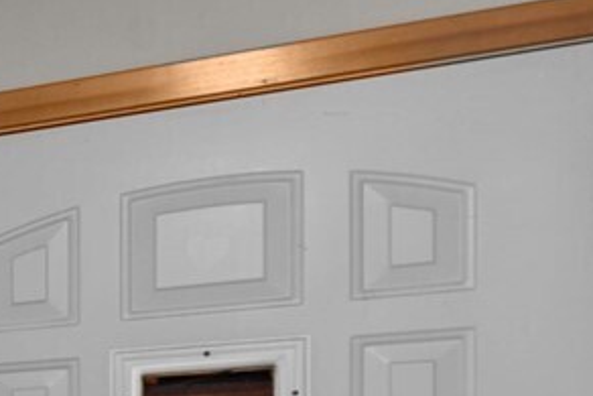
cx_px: -974
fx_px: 1434
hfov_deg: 13.4
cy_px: 559
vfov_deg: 14.8
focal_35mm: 87
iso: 200
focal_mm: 15
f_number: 7.1
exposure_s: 1
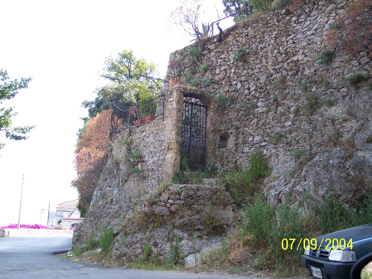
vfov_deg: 37.7
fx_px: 408
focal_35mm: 38
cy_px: 140
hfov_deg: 49.0
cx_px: 186
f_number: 2.8
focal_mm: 8
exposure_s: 1/350
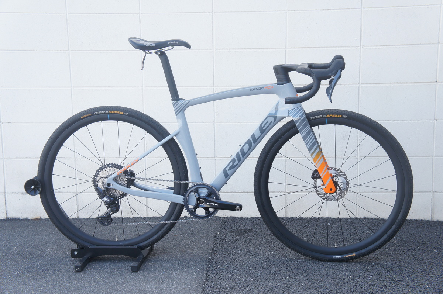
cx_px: 222
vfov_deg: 24.3
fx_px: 682
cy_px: 147
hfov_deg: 36.0
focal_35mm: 56
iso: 400
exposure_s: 1/60
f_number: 9
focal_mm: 37
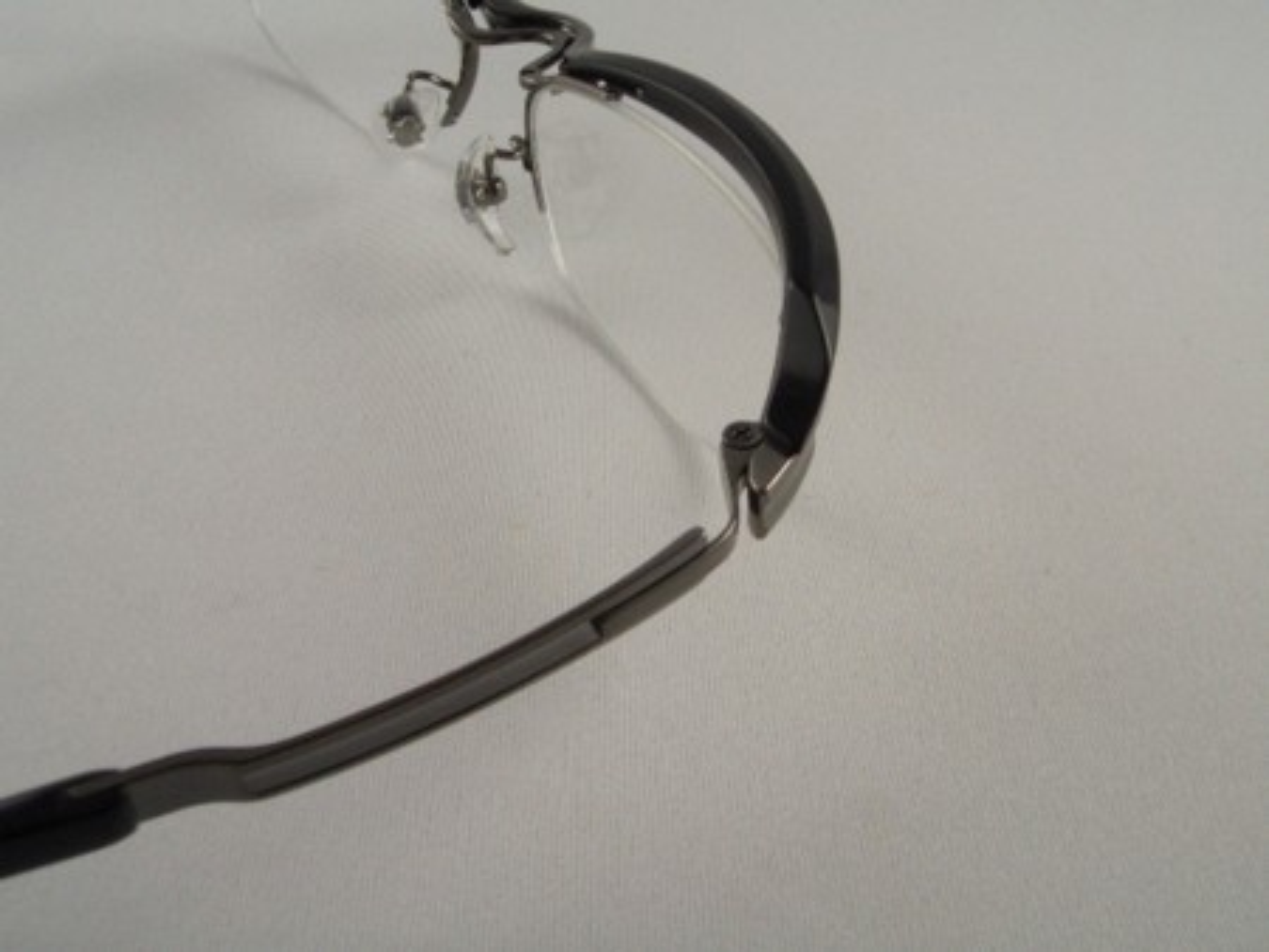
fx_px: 1577
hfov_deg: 43.8
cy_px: 476
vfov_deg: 33.6
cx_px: 634
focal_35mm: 43
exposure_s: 1/100
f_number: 4.3
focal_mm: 5.7
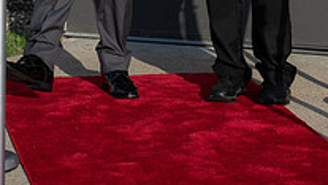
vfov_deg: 6.0
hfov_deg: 10.8
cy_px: -166
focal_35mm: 200
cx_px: 165
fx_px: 1741
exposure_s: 1/2000
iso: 320
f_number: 5
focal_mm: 88
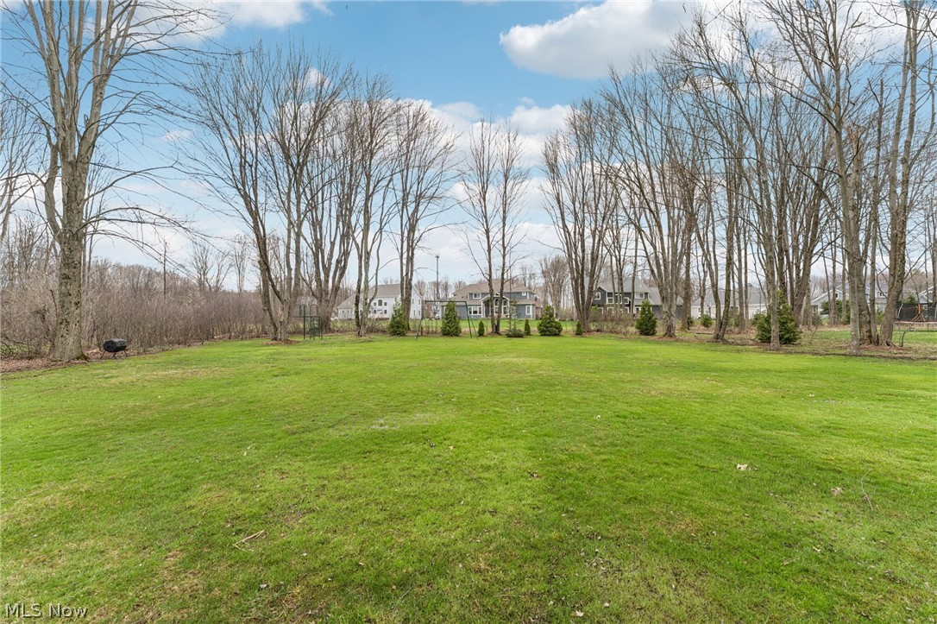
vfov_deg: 81.2
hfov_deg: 104.3
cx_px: 468
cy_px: 312
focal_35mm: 14
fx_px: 364
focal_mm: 14
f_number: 6.3
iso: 200
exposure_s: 1/320
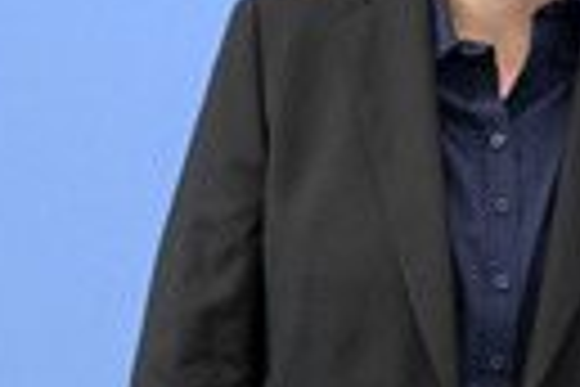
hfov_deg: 11.0
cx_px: 767
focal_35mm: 182
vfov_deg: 7.5
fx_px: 2932
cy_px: 284
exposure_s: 1/400
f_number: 7.1
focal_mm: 52
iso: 5000
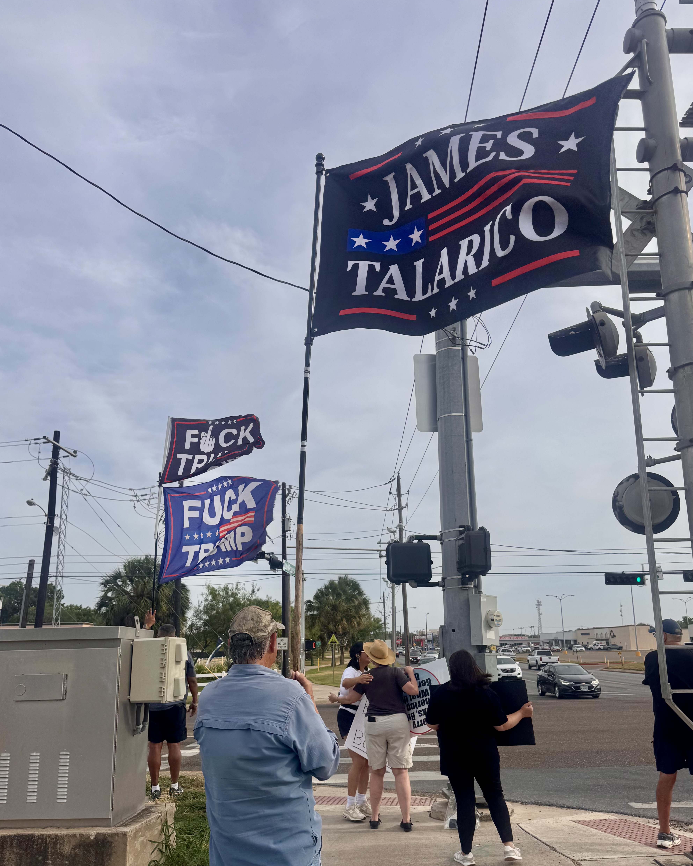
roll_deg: +0.7
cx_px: 360
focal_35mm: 27
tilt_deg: +13.5
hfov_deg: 53.2
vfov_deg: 63.8
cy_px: 495
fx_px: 692
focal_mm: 6.76
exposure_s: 1/6410
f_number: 1.78
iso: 80
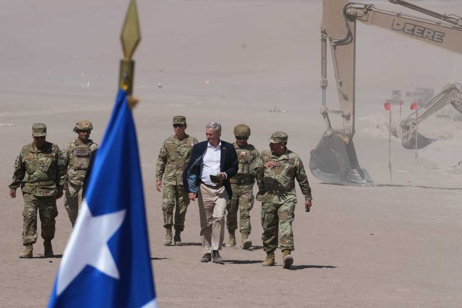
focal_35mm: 300
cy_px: 154
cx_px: 231
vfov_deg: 4.6
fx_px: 3849
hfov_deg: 6.9
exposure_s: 1/800
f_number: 14
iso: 400
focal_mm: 200
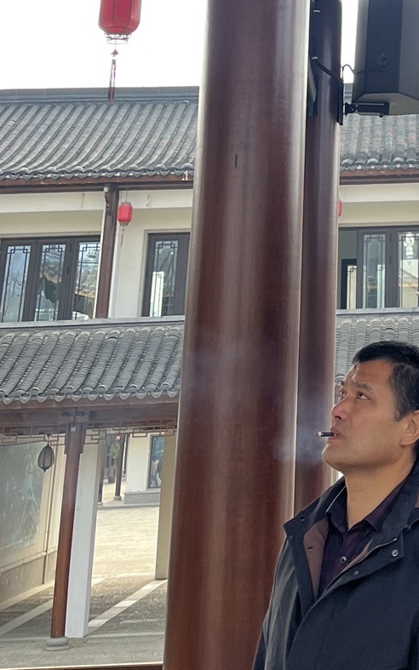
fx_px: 1279
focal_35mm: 70
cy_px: -151
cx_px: 537
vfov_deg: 26.0
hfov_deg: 17.5
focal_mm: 5.1
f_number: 1.6
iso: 50
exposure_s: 1/315
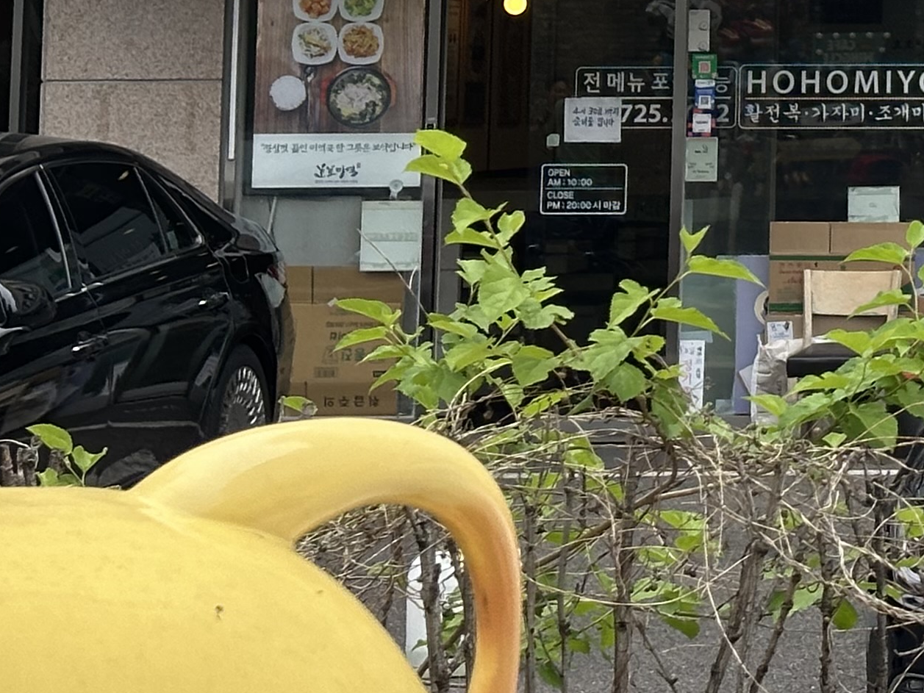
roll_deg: -0.4
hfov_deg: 12.1
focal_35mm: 154
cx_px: 1448
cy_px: -309
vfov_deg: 9.4
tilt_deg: +5.4
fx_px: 4111
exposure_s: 1/836
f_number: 1.78
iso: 64
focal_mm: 6.86
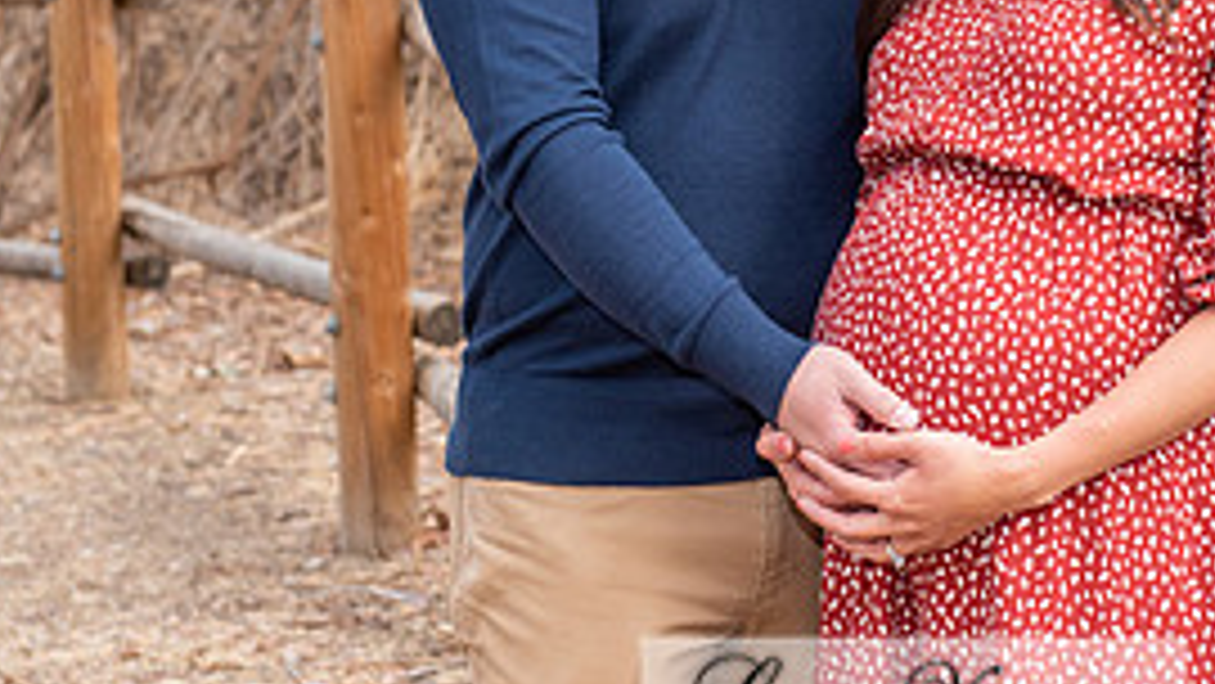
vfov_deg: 9.6
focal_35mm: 126
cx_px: 914
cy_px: 16
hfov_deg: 16.9
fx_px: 4060
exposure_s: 1/125
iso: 500
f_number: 5
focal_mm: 56
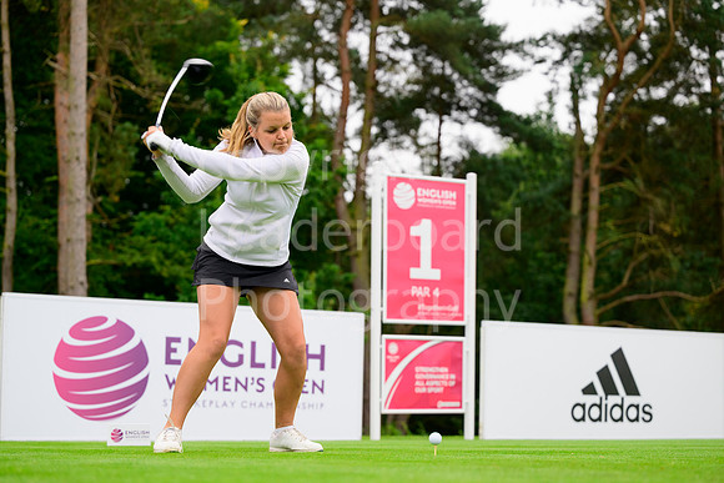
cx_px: 362
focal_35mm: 73
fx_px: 1468
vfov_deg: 18.7
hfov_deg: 27.7
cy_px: 242
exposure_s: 1/640
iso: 1000
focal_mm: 73
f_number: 3.2
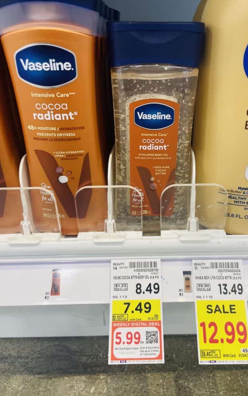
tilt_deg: -26.1
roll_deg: +1.2
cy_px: 196
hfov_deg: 44.3
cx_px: 147
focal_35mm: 28
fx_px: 303
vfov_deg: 66.5
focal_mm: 4.2
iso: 125
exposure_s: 1/120
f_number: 1.6
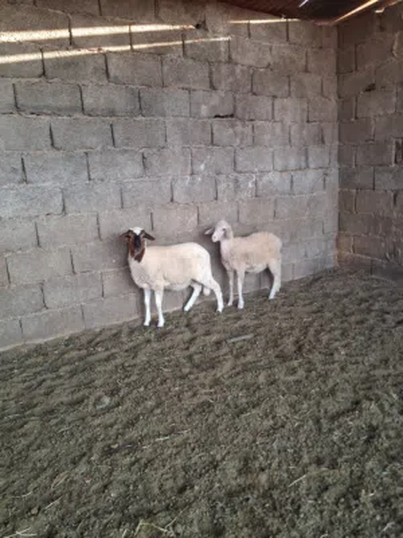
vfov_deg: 65.3
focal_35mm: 27
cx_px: 202
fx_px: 419
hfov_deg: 51.4
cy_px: 269
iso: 400
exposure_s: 1/100
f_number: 1.8
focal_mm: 4
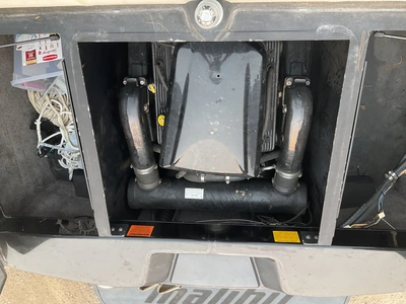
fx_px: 340
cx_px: 203
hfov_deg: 61.7
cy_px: 152
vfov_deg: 48.2
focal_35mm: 29
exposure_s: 1/123
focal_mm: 3
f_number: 1.8
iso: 20
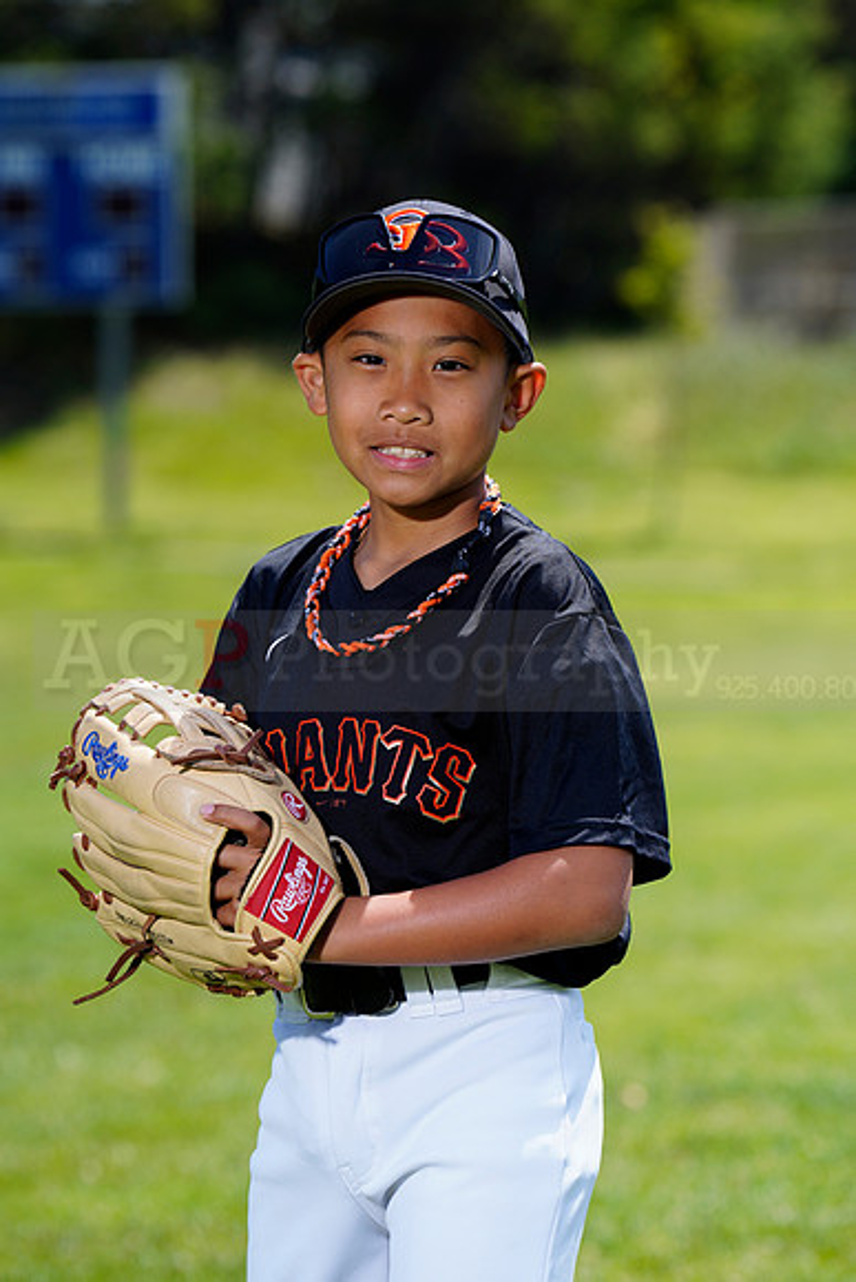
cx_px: 428
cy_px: 641
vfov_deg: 11.1
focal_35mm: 185
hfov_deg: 7.4
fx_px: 6594
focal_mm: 185
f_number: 6.3
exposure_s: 1/250
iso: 100
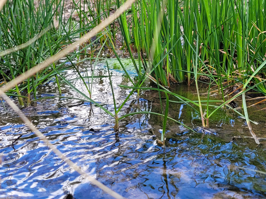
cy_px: 57
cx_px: 129
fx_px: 476
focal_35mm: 62
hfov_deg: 31.2
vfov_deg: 23.5
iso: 50
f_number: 1.8
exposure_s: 1/120
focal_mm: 5.4
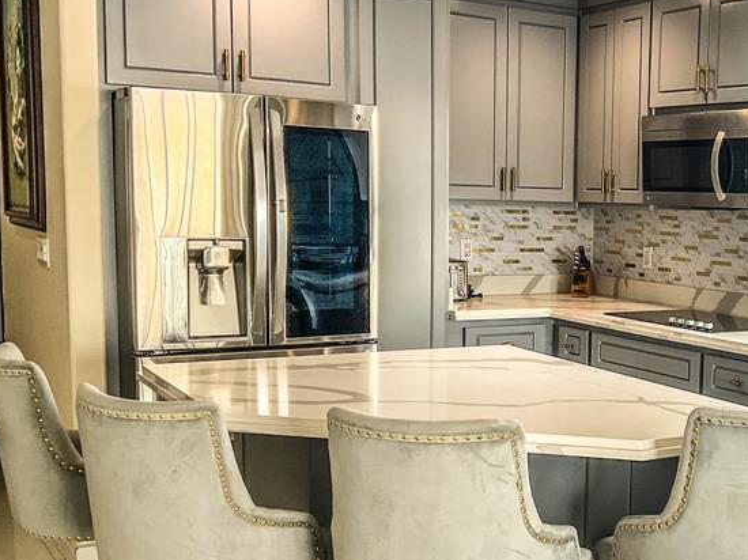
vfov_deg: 26.9
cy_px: 341
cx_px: 623
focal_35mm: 54
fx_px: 1166
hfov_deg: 34.2
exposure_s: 1/60
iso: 40
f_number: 1.8
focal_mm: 3
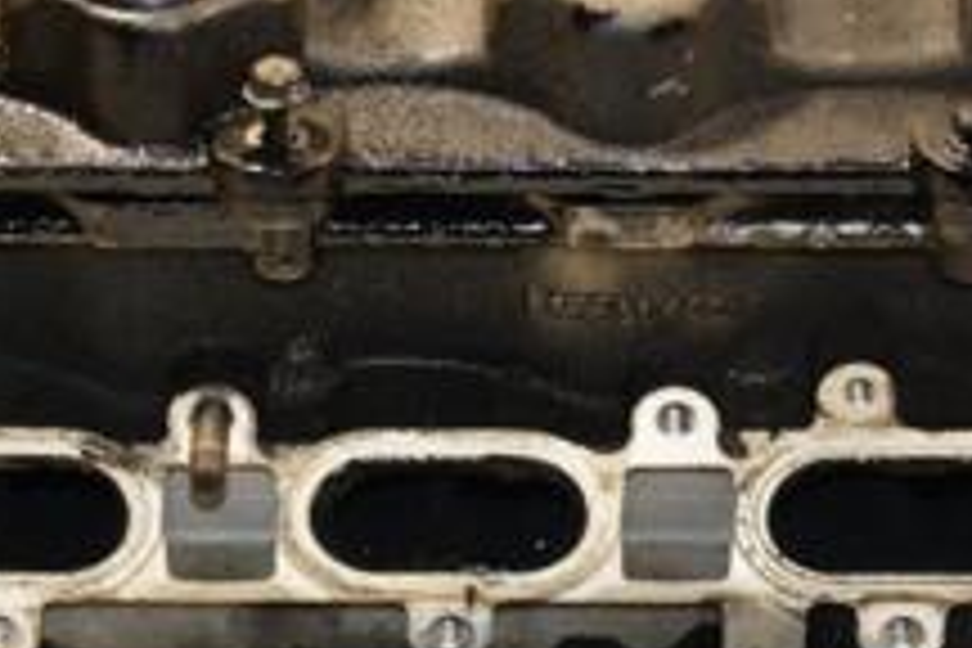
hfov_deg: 10.3
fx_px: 5400
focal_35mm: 200
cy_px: 248
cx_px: 531
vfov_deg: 6.9
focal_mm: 48
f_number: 4.8
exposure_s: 1/125
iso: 800
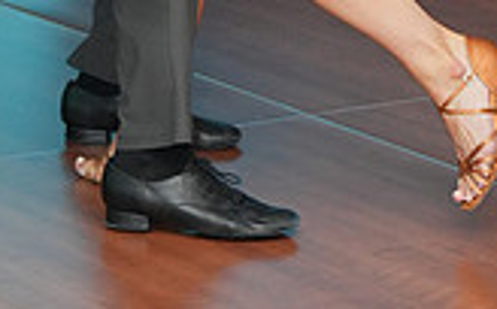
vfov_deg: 5.1
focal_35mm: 249
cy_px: -406
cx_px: 232
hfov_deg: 8.4
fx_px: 3368
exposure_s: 1/200
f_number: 4.5
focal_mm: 69
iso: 3200
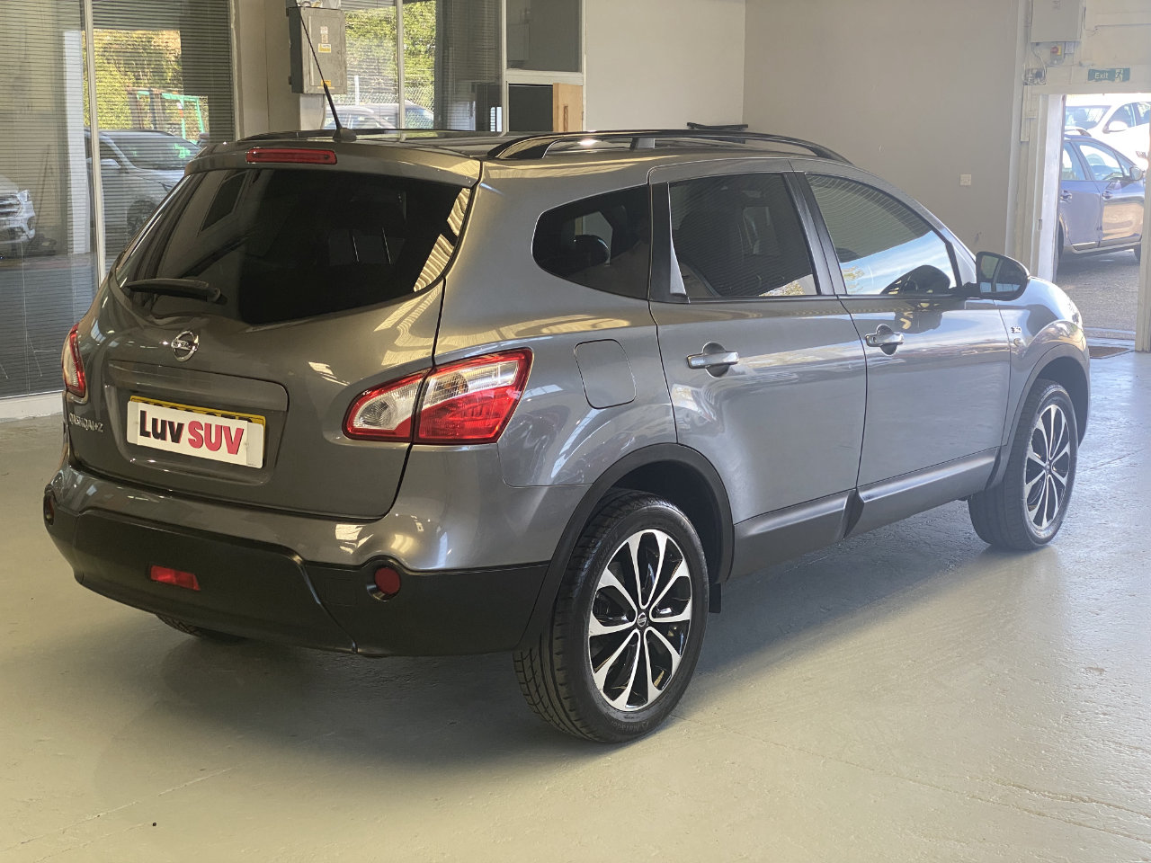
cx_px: 576
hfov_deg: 36.8
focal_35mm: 52
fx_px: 1729
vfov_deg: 28.0
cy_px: 432
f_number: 2
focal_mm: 6
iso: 50
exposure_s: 1/100
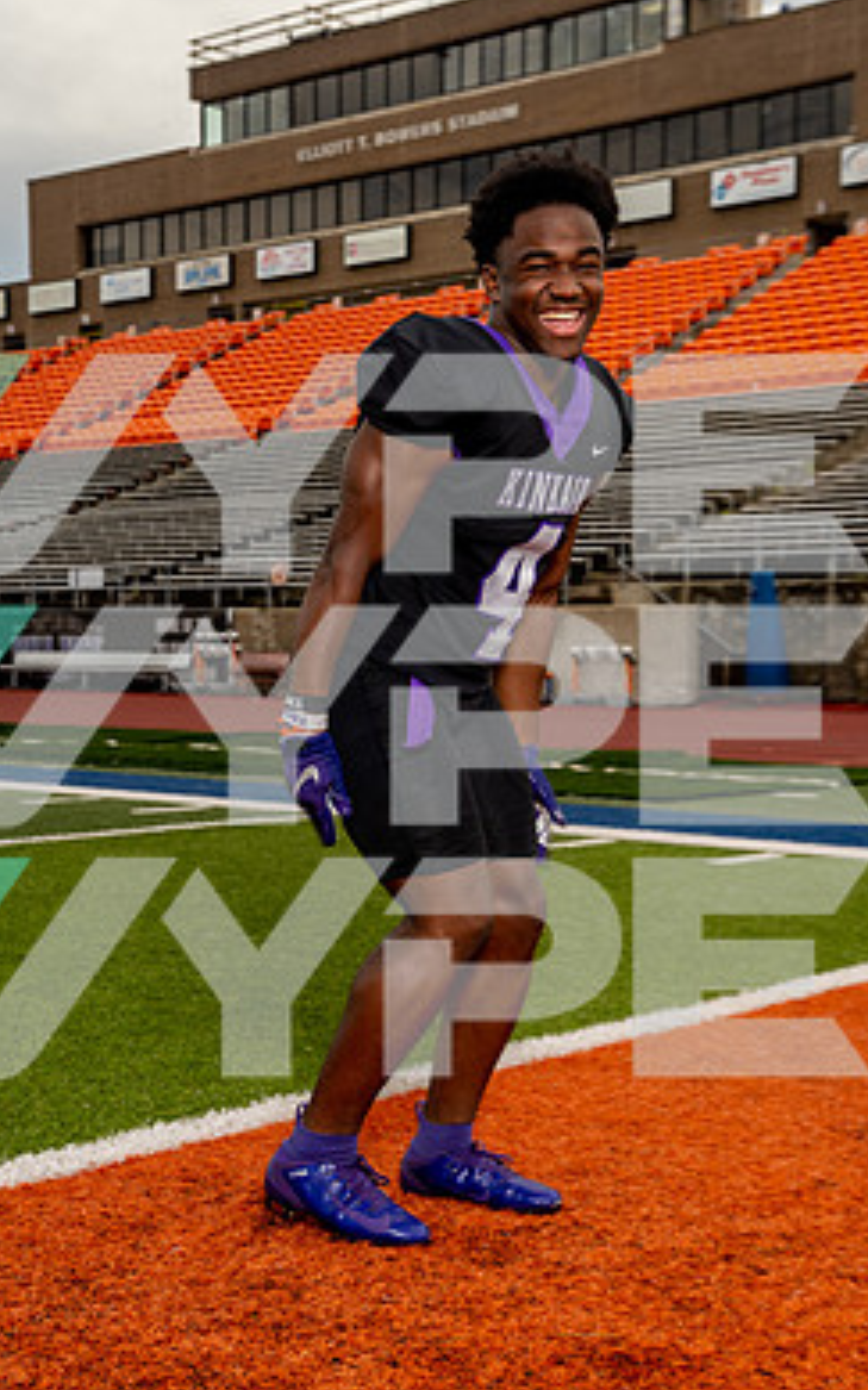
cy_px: 718
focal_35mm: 53
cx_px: 350
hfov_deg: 24.4
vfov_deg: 38.2
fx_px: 2007
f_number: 5.6
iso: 100
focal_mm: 45
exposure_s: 1/200
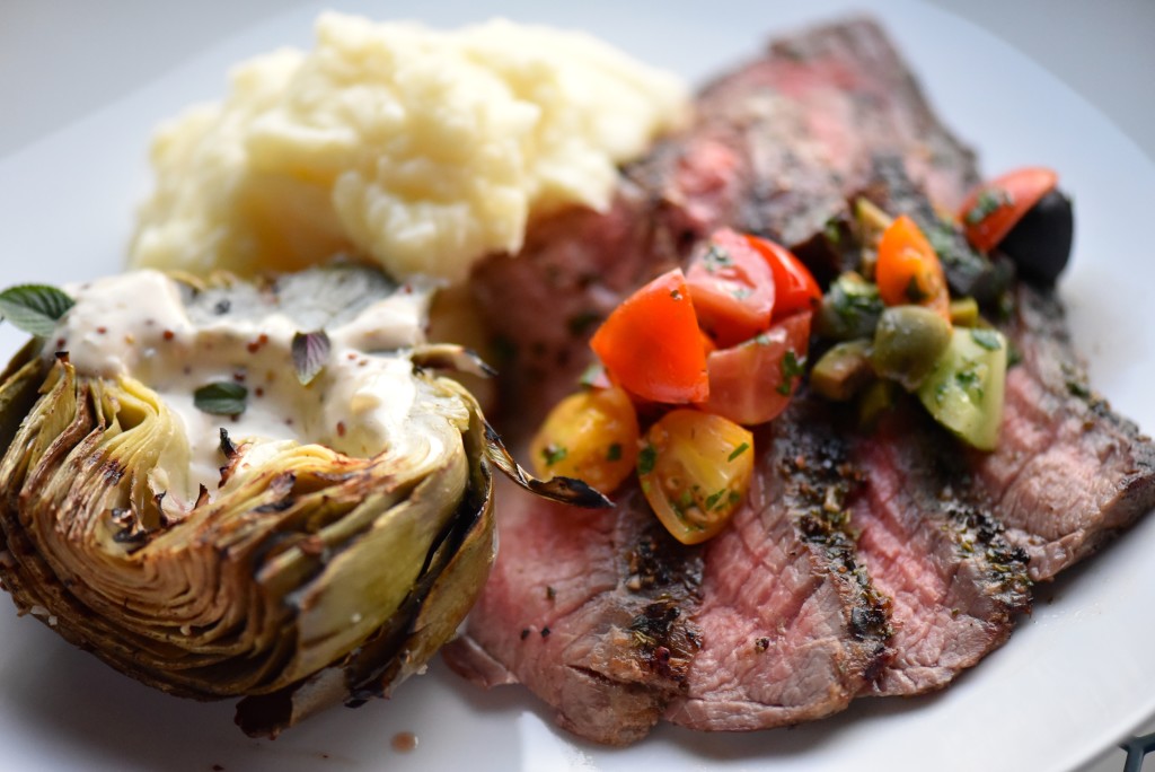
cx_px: 578
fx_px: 3371
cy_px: 386
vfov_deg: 13.1
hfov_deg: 19.4
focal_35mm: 105
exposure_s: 1/30
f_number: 3
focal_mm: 105
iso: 6400
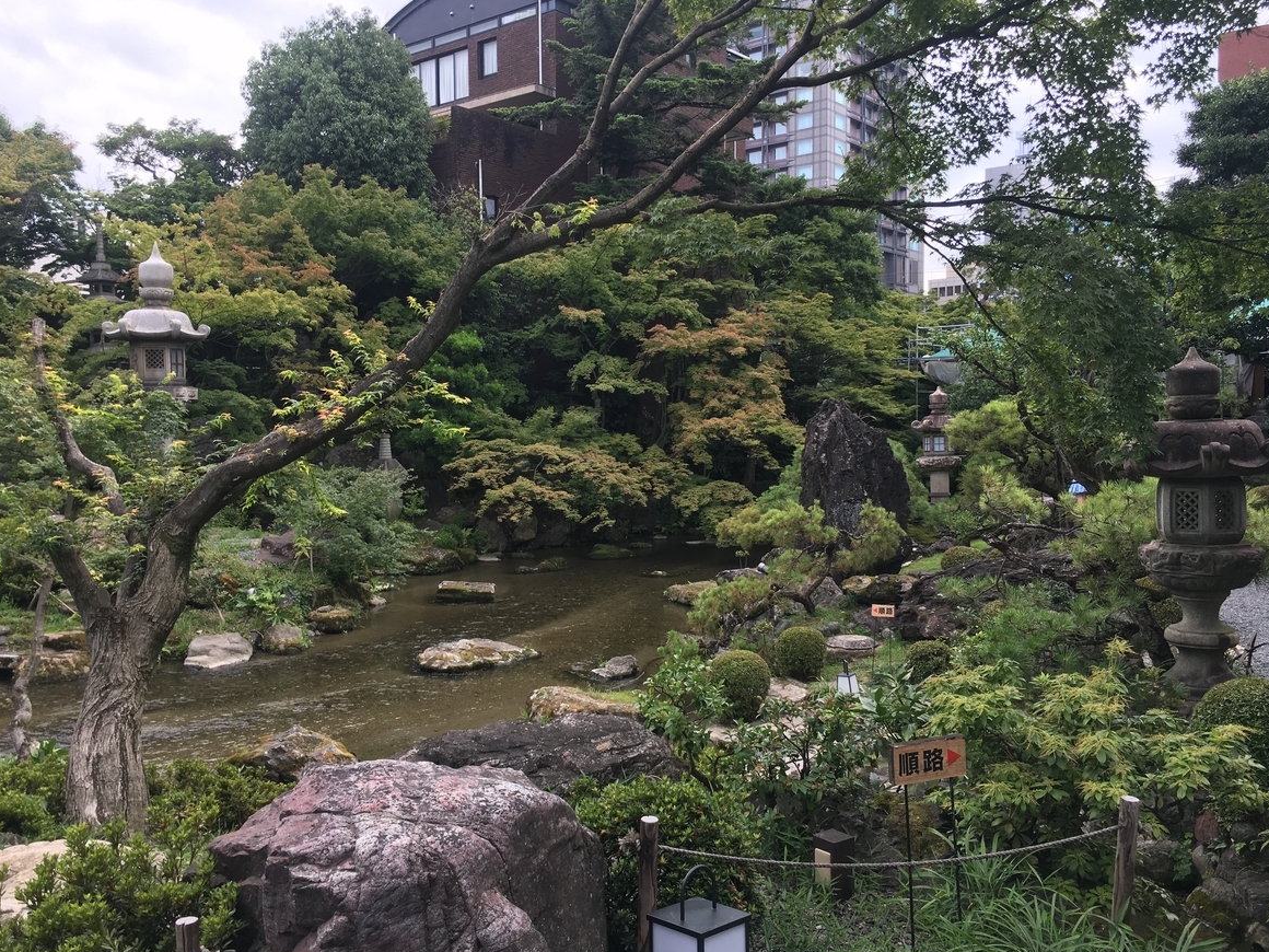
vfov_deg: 46.8
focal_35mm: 30
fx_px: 1100
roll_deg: +1.2
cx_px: 619
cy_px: 474
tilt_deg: -1.7
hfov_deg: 60.0
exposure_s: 1/382
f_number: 2.2
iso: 25
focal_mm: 4.15
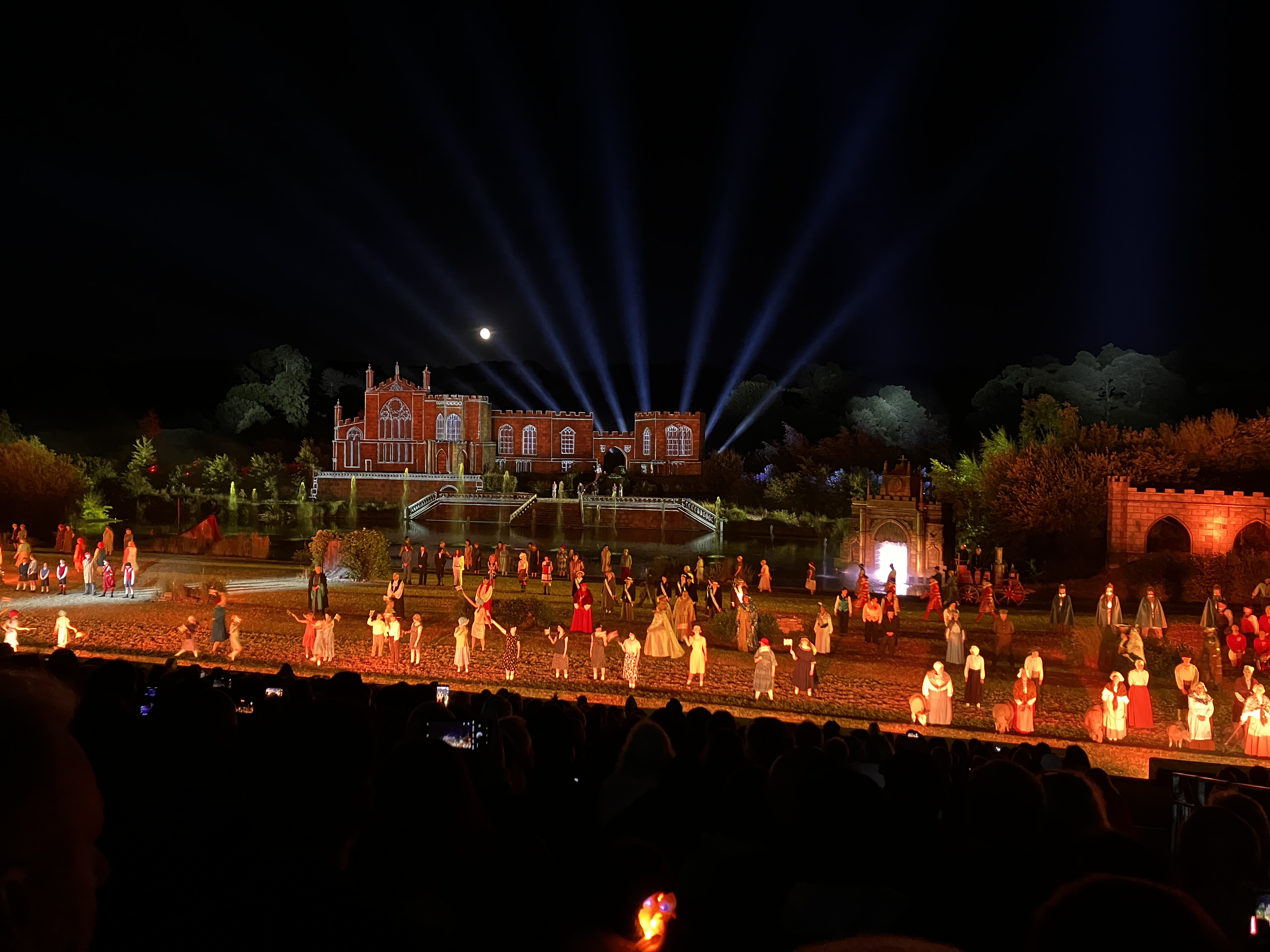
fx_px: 1027
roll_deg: -0.9
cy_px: 476
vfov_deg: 49.7
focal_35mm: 28
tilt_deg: -1.2
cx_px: 635
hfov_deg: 63.4
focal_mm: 3.99
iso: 640
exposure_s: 1/20
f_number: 1.8
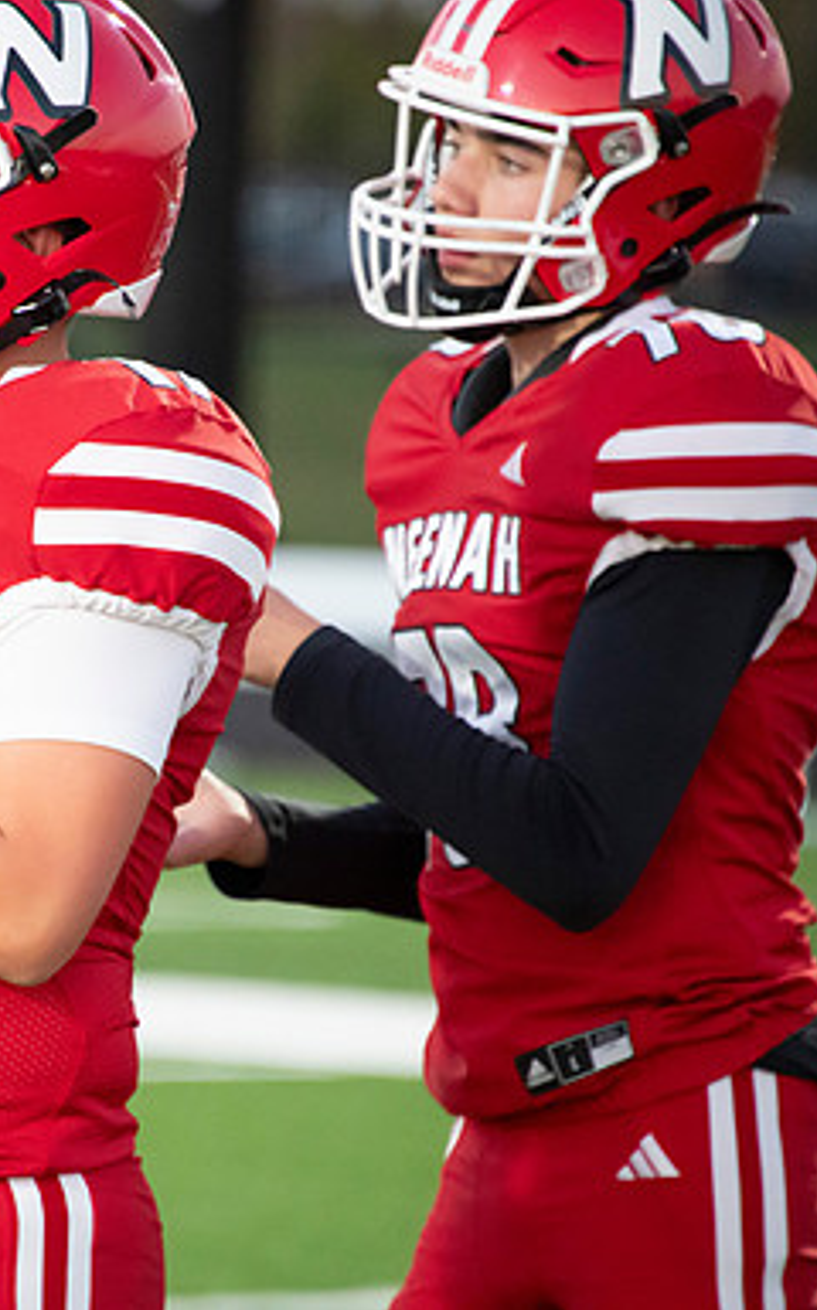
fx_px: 16454
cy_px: 655
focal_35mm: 461
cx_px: 27
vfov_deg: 4.6
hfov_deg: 2.8
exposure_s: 1/500
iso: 8000
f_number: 5.6
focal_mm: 300
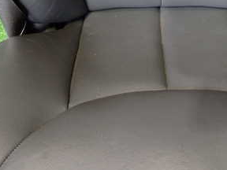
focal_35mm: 52
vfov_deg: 27.6
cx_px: 181
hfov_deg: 35.6
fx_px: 341
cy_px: 131
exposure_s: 1/30
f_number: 2
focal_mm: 4.5
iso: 320
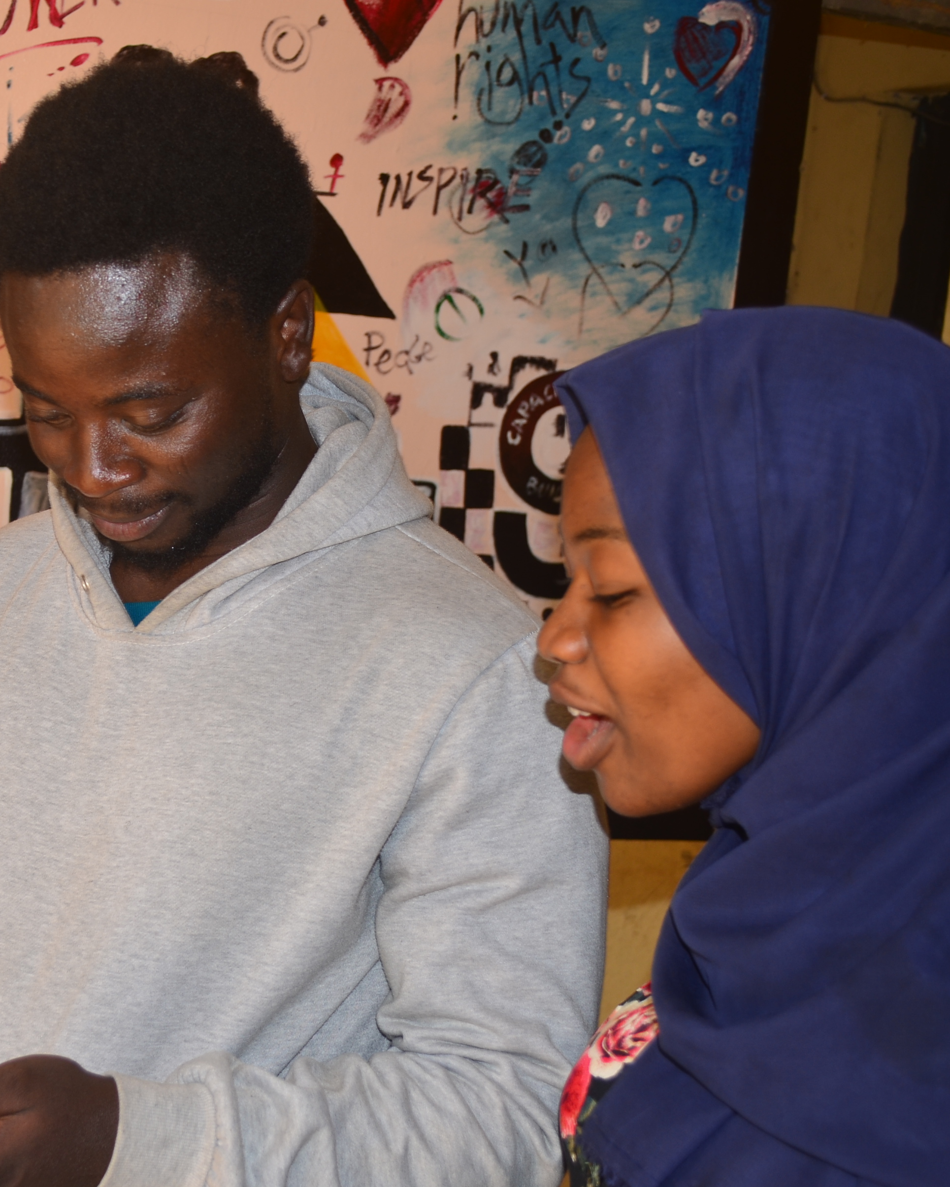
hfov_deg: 26.4
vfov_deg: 33.6
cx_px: 126
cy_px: 595
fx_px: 1968
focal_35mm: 56
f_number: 4.2
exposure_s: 1/60
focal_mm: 26
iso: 125
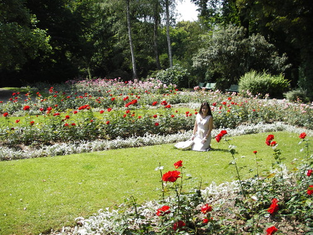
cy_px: 118
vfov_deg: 37.7
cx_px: 156
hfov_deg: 49.0
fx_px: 344
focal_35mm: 38
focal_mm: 6.3
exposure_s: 1/320
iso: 50
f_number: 3.3
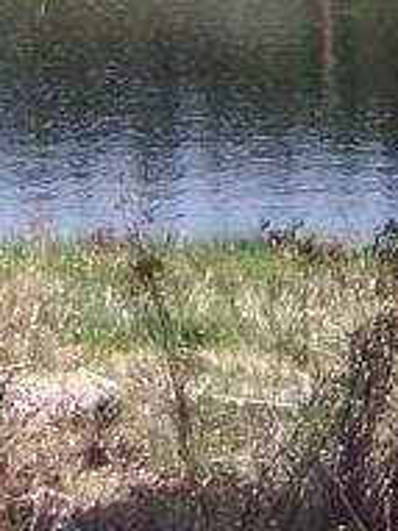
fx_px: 3699
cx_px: 328
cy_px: -336
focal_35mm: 241
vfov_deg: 8.0
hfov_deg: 6.2
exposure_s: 1/640
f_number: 2.8
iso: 64
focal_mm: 5.85
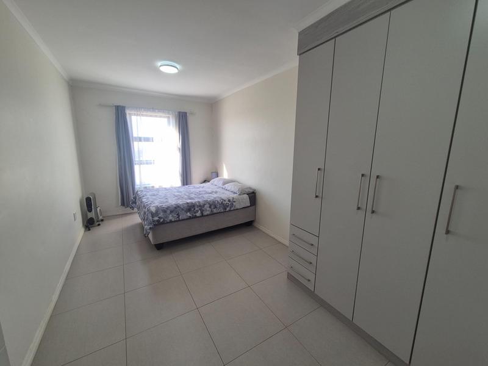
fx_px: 183
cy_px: 183
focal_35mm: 13
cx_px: 244
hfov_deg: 106.2
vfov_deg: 89.9
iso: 50
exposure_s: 1/100
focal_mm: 2.2
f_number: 2.2
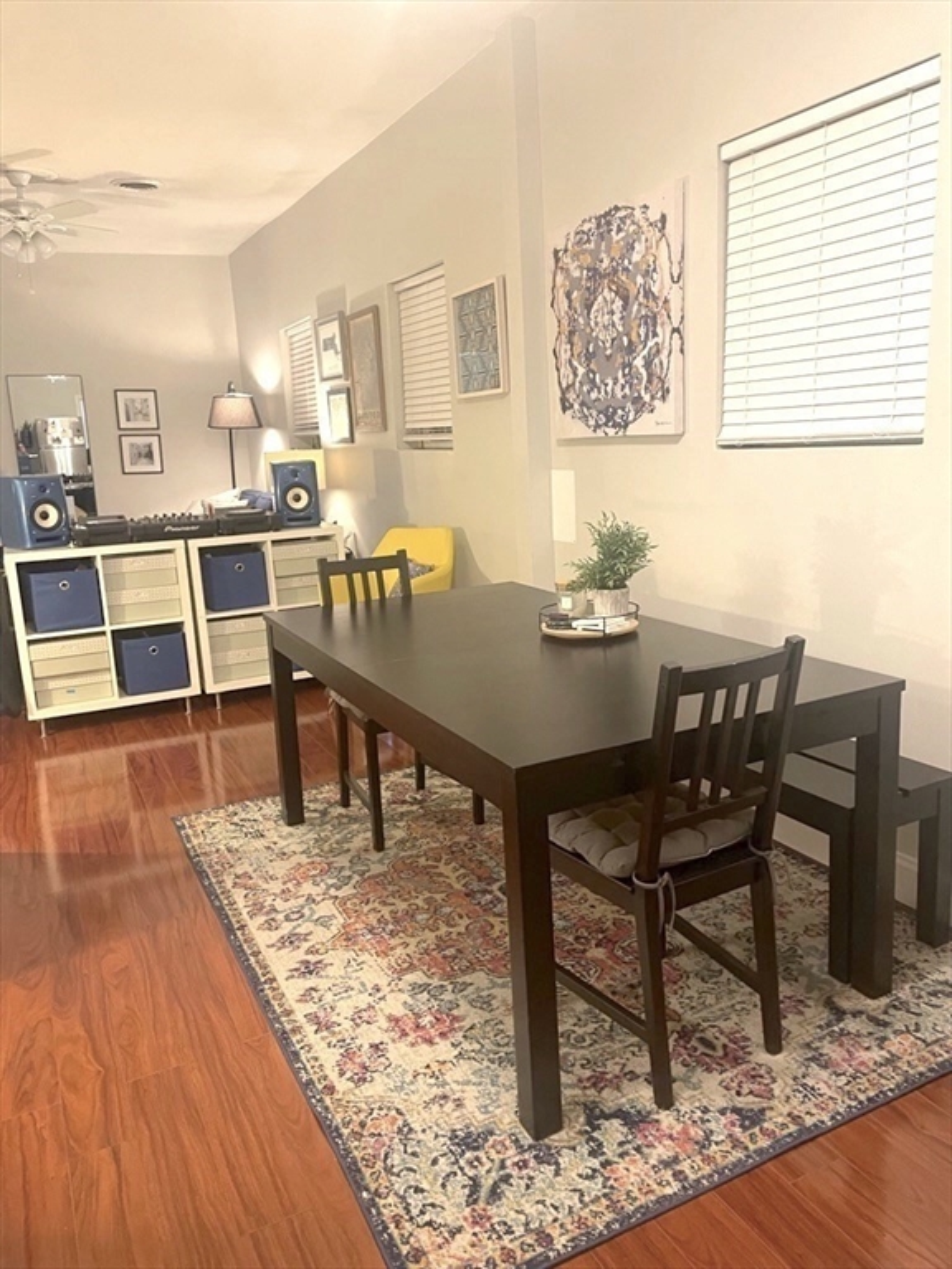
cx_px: 476
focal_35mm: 26
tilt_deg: -10.8
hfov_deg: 53.1
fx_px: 953
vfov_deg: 67.3
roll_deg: +2.7
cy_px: 634
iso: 400
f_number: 1.6
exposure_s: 1/60
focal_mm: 4.2
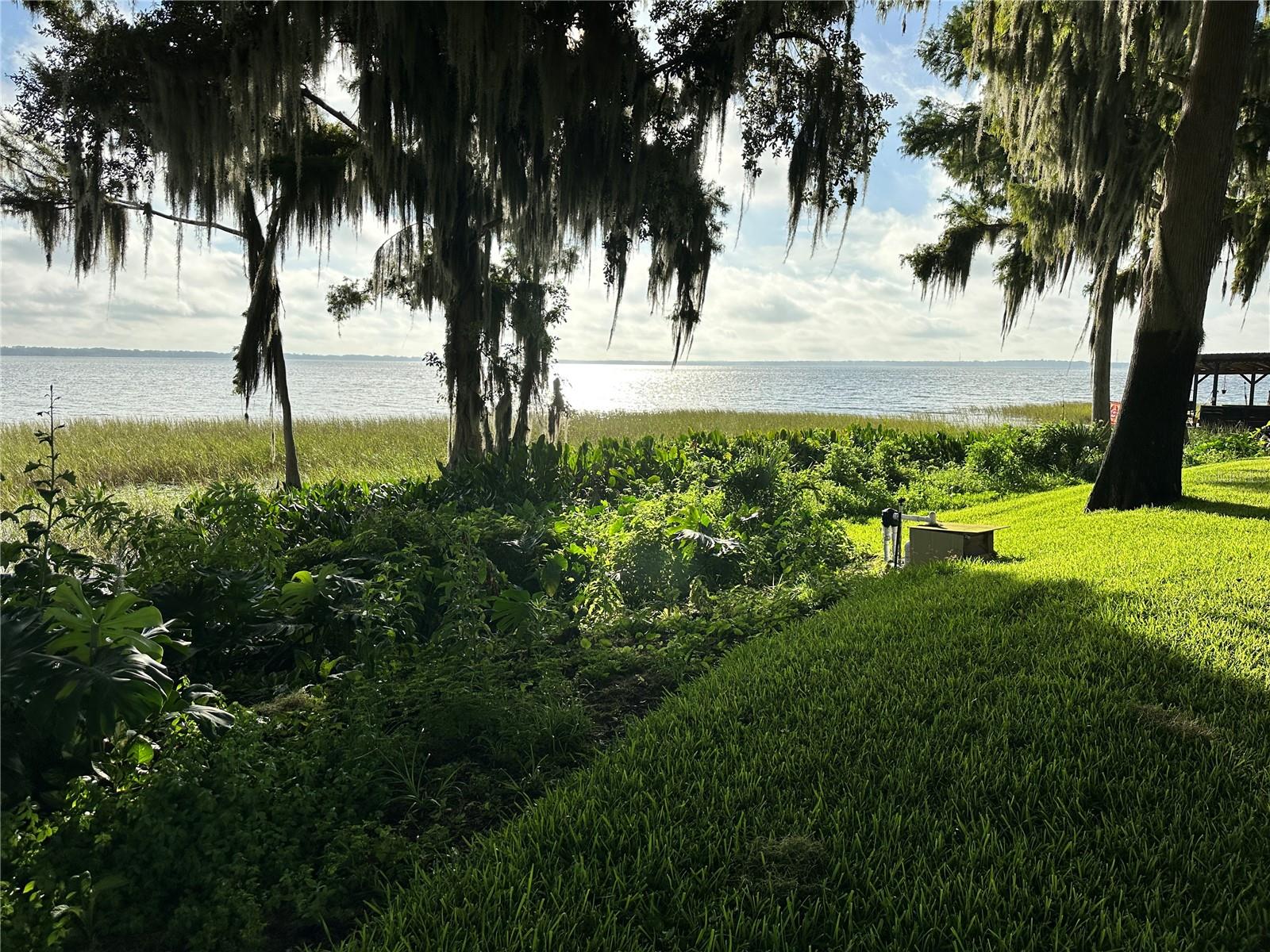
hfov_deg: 71.6
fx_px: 881
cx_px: 635
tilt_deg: -6.5
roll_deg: -0.5
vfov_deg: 56.8
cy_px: 476
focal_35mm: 24
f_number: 1.78
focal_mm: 6.86
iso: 80
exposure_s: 1/6623
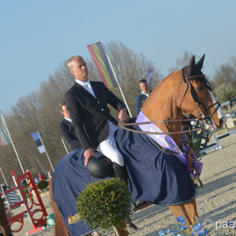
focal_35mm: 131
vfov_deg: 13.3
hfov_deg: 13.3
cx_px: 153
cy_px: 118
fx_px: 1010
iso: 250
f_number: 7.1
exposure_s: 1/500
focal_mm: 102
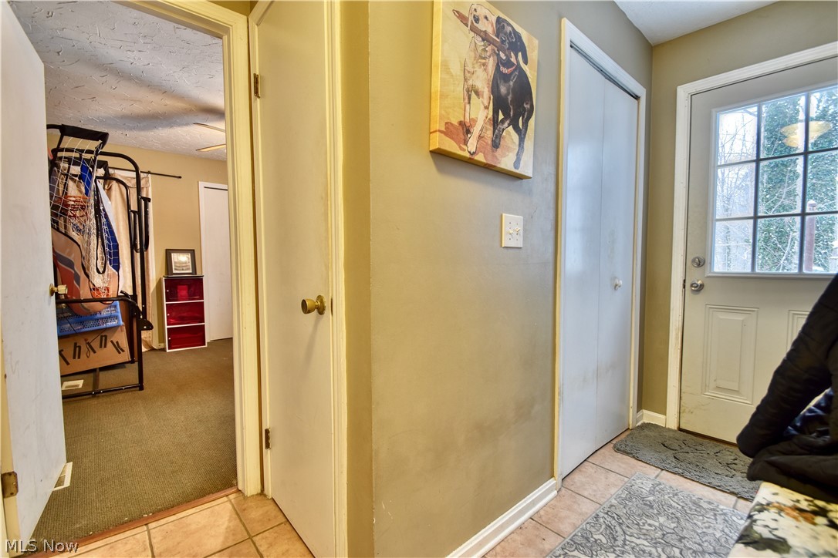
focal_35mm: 15
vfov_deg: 77.3
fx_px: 349
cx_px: 419
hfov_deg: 100.4
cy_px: 279
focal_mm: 10
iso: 400
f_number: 7.1
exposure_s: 1/60
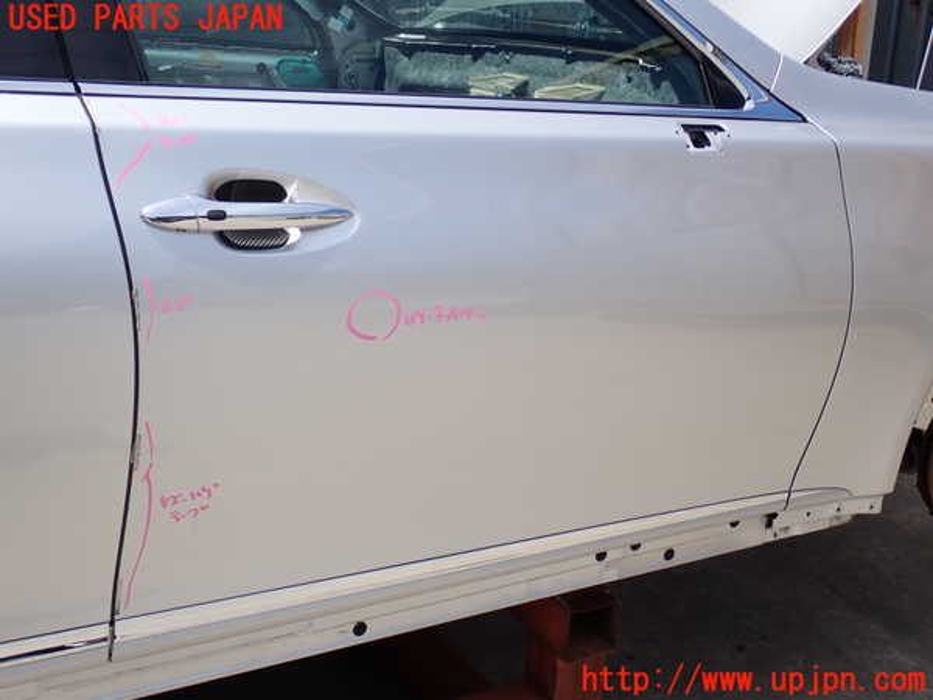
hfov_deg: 42.9
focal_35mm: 44
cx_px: 466
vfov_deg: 32.9
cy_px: 350
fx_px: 1186
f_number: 4
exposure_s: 1/640
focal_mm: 7.84
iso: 100
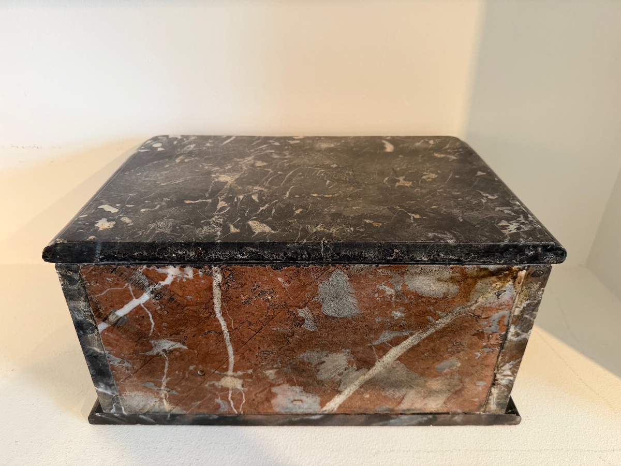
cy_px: 233
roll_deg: -0.1
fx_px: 431
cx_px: 310
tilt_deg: -29.3
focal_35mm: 24
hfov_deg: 71.6
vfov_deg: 56.8
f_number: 1.78
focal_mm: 6.76
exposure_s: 1/50
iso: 250
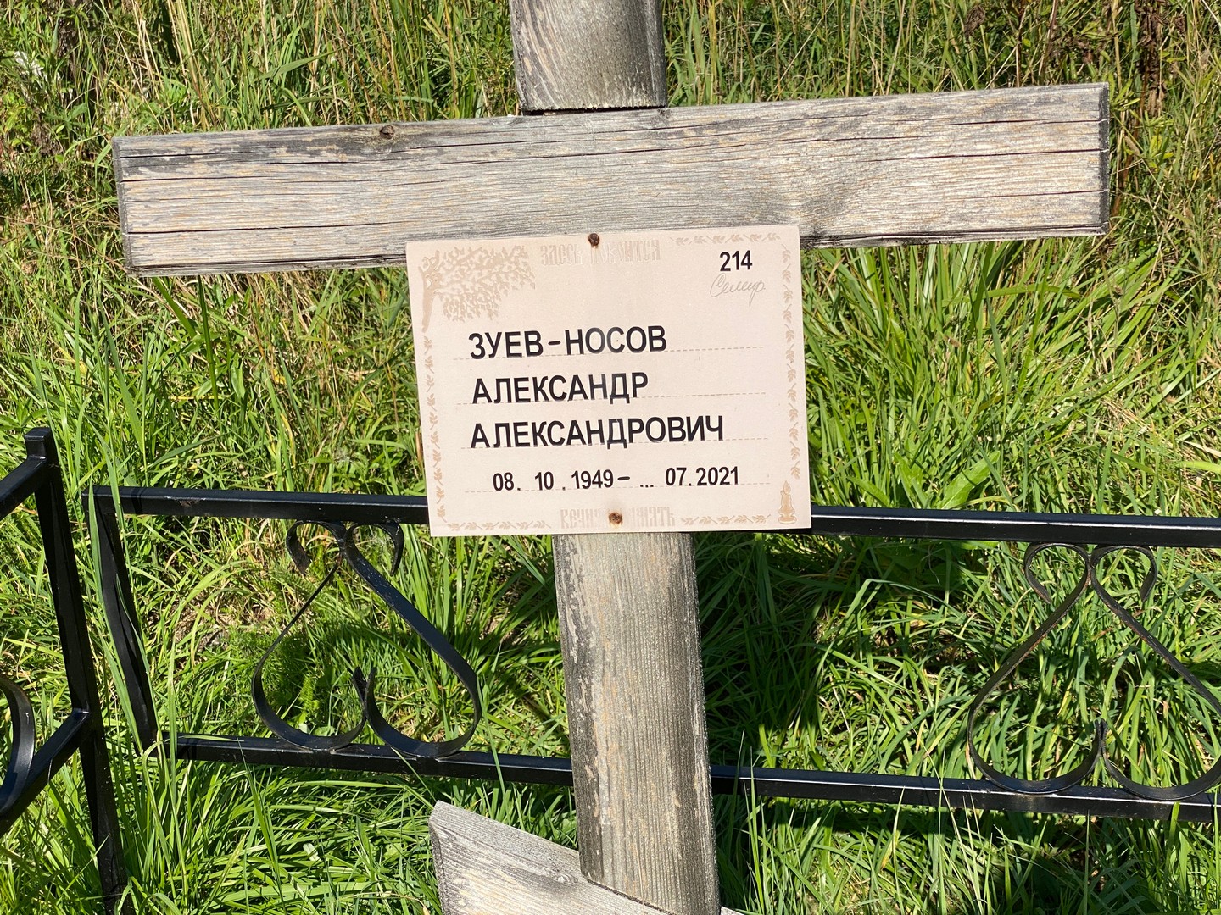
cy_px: 458
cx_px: 610
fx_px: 1834
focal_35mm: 52
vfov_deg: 28.0
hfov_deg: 36.8
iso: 20
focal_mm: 6
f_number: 2
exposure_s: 1/1453
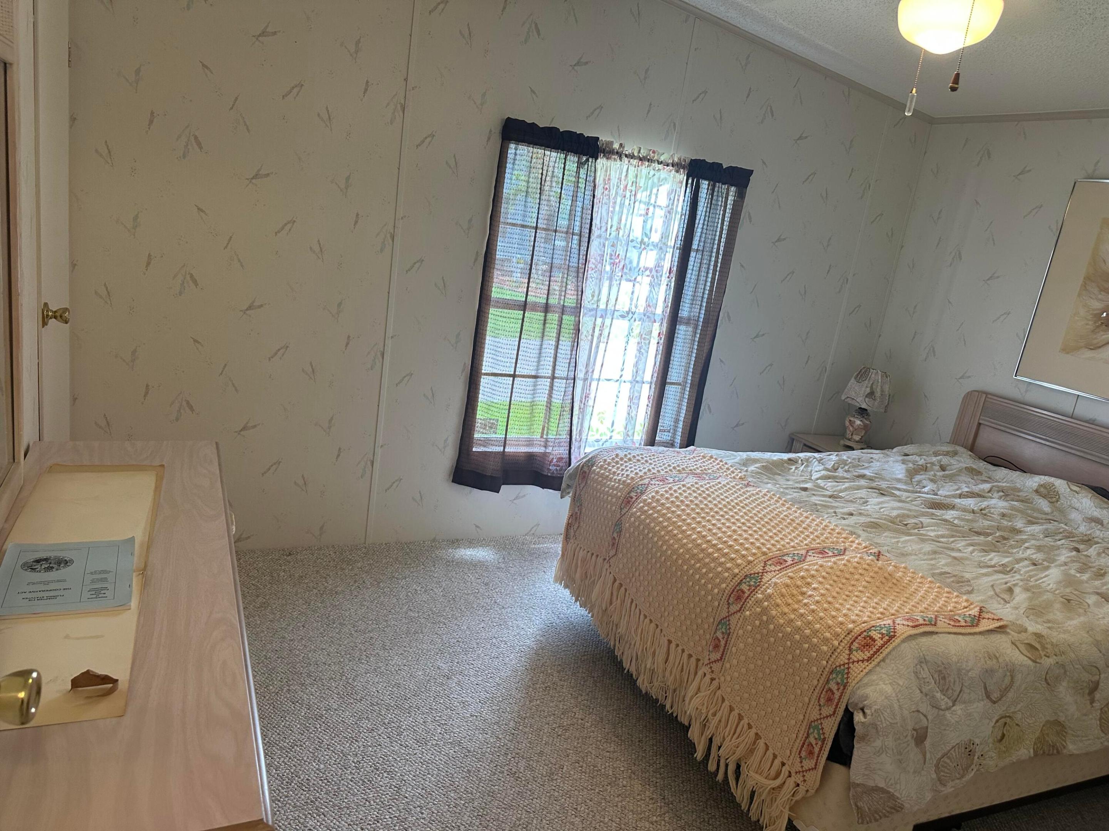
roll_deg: -7.8
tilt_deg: -14.5
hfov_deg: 71.6
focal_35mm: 24
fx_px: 769
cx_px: 554
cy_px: 416
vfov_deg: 56.8
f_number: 1.78
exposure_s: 1/120
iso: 160
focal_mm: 6.86
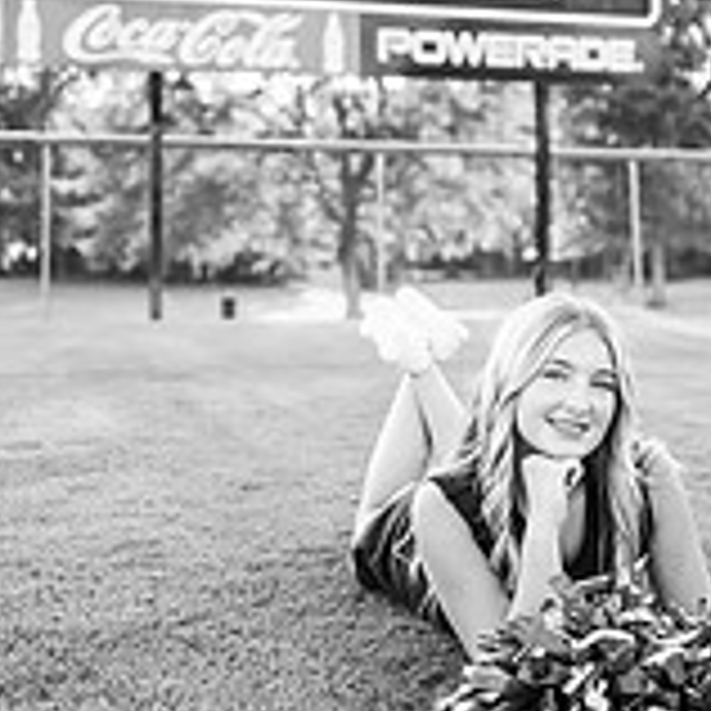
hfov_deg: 29.4
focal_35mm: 58
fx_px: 1348
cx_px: 459
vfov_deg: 29.2
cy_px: 189
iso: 125
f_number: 2
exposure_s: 1/500
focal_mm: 24
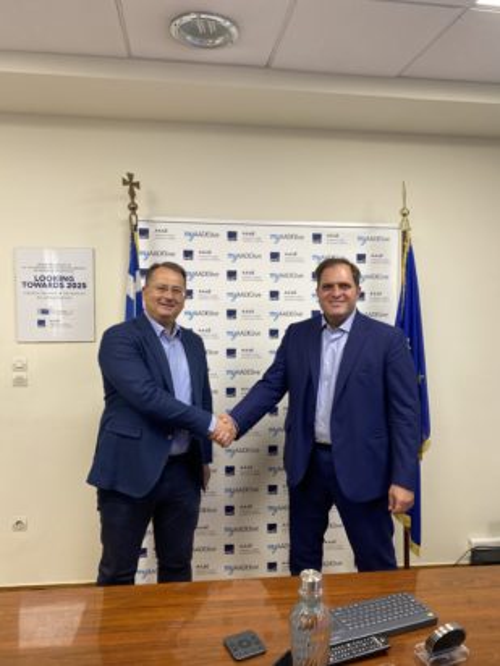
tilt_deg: -3.0
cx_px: 250
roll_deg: -0.2
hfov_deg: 53.1
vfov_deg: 67.3
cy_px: 333
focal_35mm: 26
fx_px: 501
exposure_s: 1/100
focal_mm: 4.25
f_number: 1.8
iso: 100
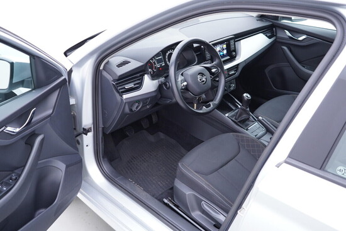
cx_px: 173
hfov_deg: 53.1
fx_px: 346
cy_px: 116
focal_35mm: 36
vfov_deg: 36.9
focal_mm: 24
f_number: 2.8
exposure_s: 1/40
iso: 250
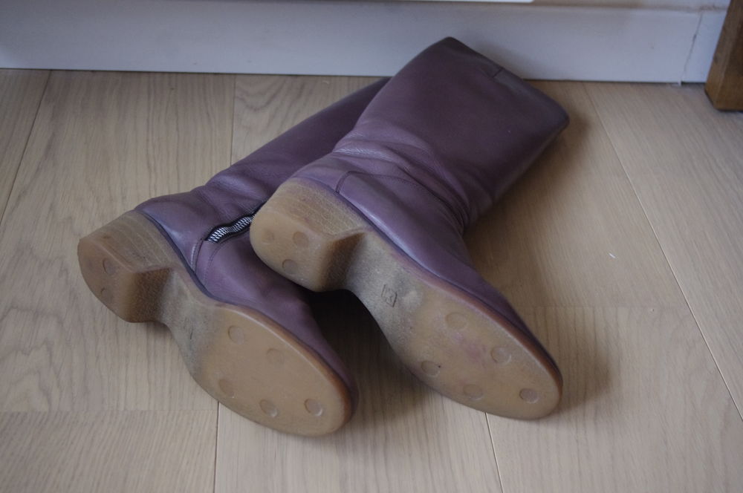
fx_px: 1010
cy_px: 246
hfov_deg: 40.4
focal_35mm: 49
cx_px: 372
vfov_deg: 27.5
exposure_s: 1/10
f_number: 4
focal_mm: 32.5
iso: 1600
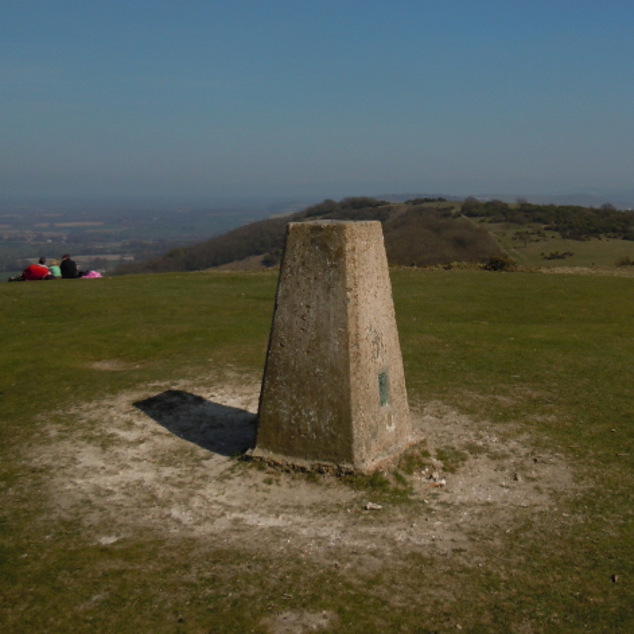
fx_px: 746
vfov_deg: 46.0
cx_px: 320
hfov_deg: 46.0
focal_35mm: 36
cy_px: 293
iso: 100
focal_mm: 5.4
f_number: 7
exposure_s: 1/800
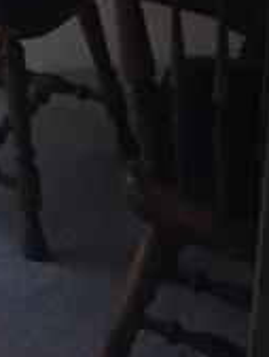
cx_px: -297
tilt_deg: -11.2
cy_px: -262
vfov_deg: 13.6
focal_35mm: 132
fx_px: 1366
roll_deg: +1.4
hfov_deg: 10.2
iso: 32
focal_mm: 4.15
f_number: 2.2
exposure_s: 1/309
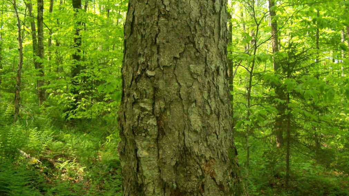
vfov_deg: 28.3
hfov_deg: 48.3
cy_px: 115
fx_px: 389
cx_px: 177
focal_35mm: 42
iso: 400
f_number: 2.8
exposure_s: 1/250
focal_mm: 6.3
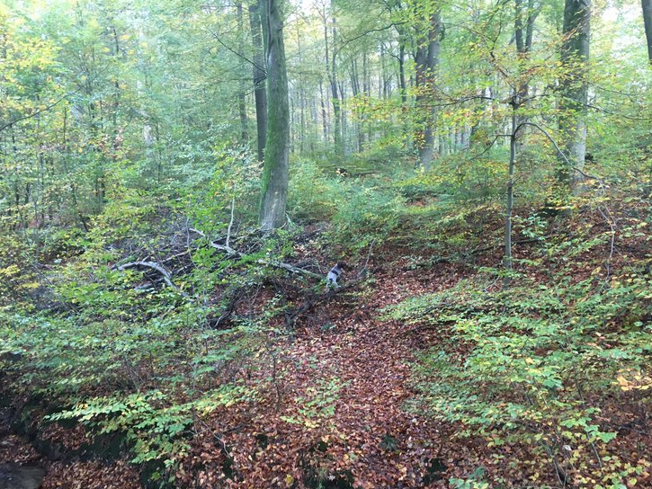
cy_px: 255
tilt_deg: +1.0
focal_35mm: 32
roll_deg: +3.7
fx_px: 603
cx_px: 336
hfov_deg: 56.8
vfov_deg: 44.2
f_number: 2.2
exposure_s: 1/33
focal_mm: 4.15
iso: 100
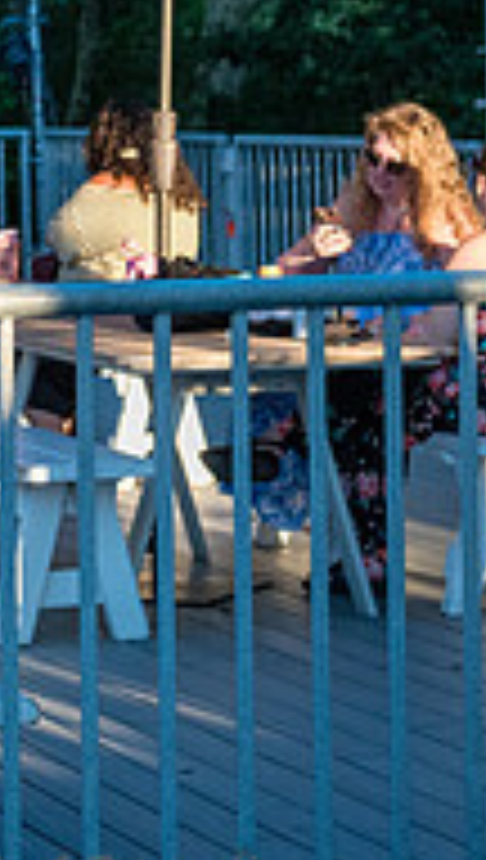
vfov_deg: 13.1
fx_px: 3697
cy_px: 17
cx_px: -229
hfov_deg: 7.4
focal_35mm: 162
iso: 2000
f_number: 4
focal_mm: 45
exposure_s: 1/2000
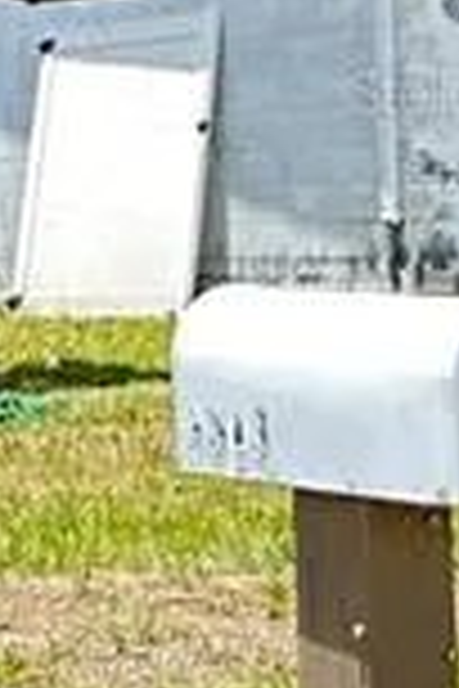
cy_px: 90
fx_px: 3194
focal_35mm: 167
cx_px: -1683
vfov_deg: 12.2
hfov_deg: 6.1
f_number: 1.78
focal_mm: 6.86
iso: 80
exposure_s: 1/718
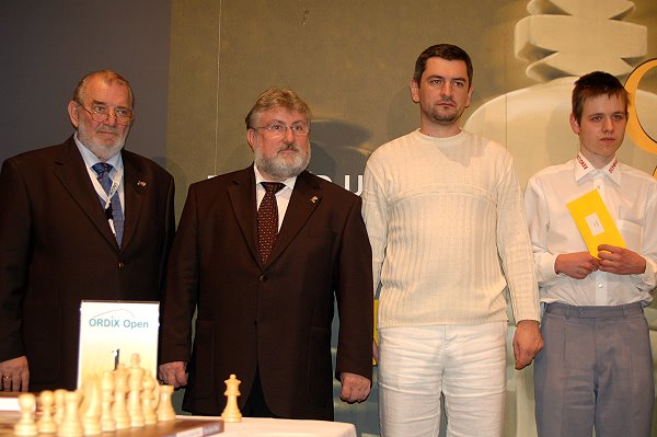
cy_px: 218
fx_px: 1149
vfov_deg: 21.5
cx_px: 328
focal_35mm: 63
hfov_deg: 31.9
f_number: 5.3
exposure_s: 1/60
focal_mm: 42
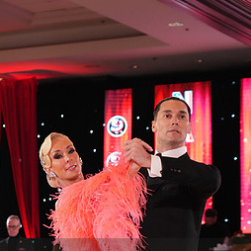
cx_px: 114
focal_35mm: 136
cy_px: 272
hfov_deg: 12.8
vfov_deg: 12.6
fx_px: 1116
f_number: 4
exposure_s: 1/500
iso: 4000
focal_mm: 70
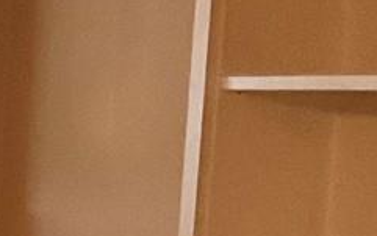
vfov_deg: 6.3
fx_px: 2097
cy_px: 447
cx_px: -735
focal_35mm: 204
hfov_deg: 8.6
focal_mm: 3
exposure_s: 1/60
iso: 100
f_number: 1.8
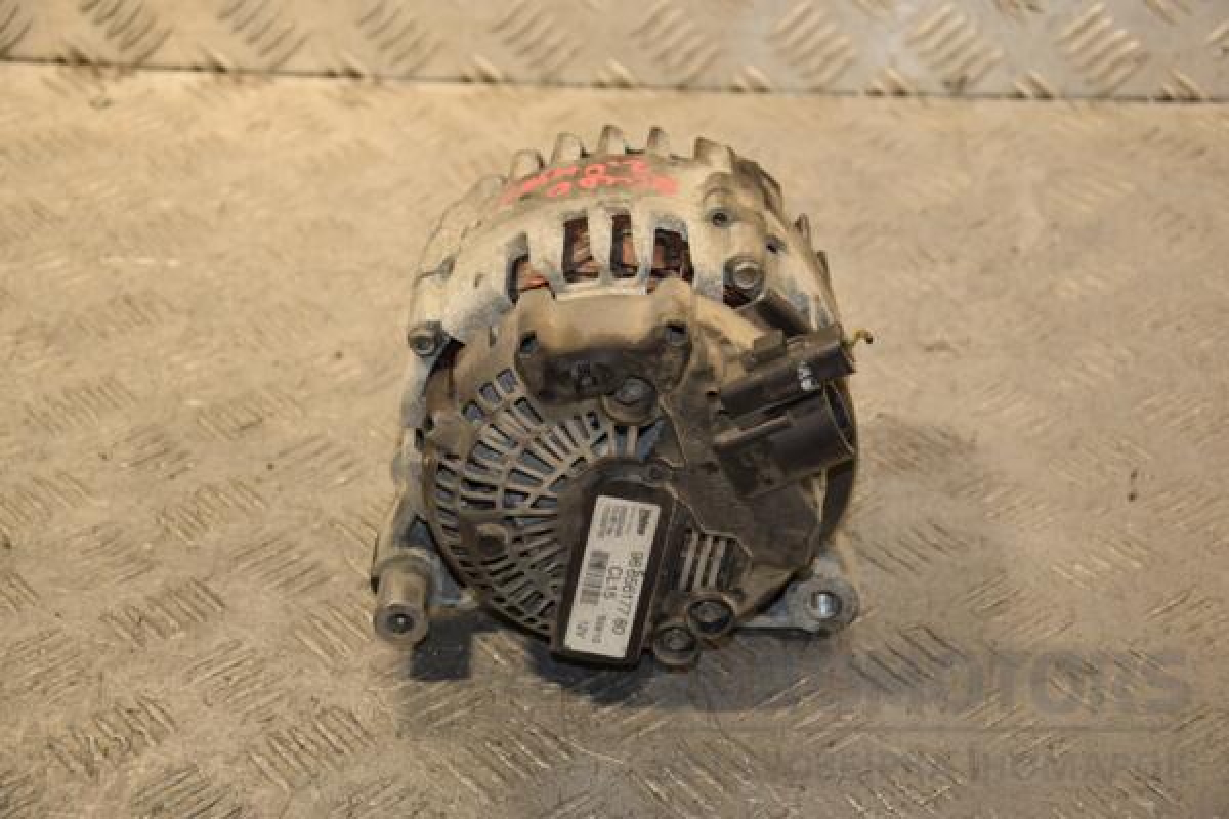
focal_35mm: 78
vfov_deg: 17.5
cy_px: 410
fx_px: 2663
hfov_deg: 26.0
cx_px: 614
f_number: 5.6
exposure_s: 1/200
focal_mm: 52
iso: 800
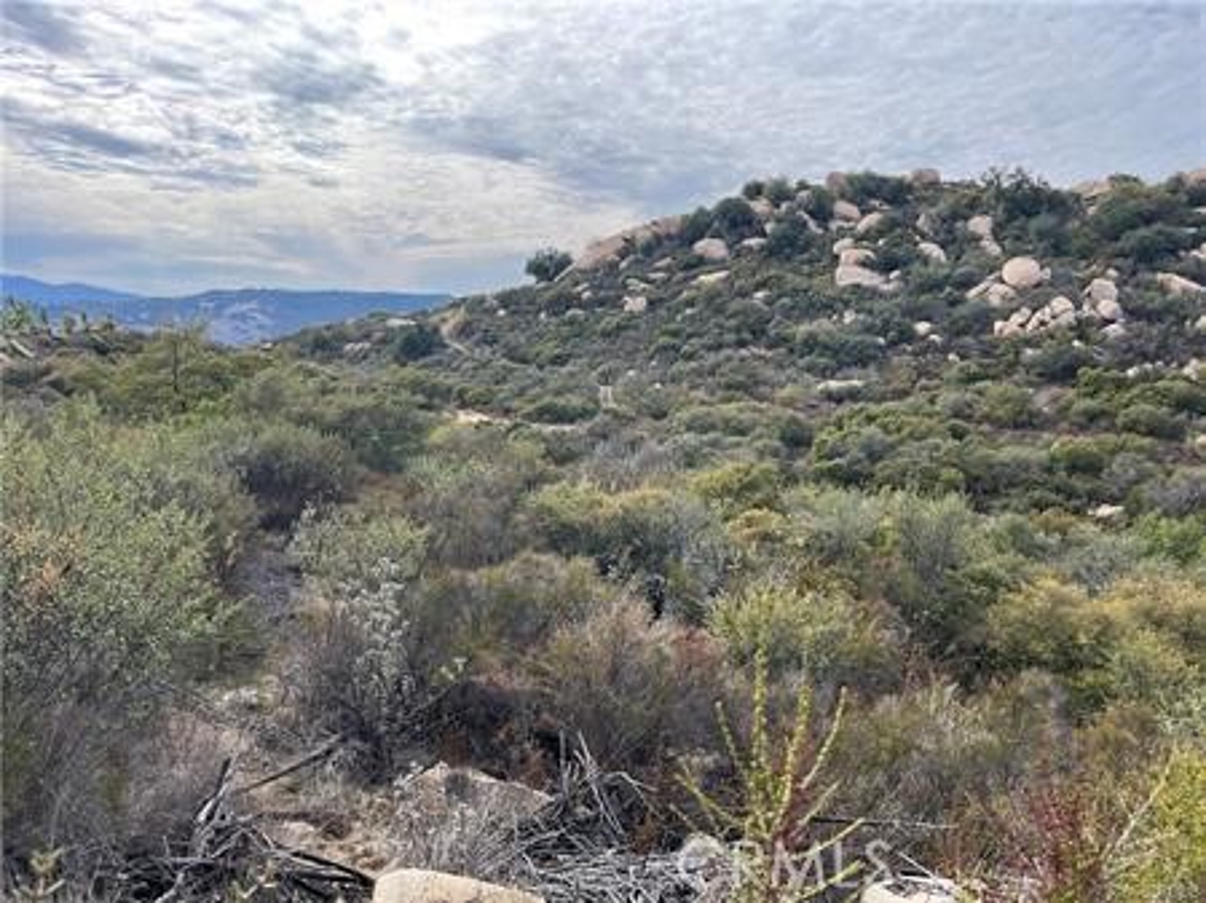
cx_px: 603
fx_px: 905
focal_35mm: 26
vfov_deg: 53.0
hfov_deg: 67.3
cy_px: 452
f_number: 1.6
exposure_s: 1/2062
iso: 50
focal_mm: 5.1
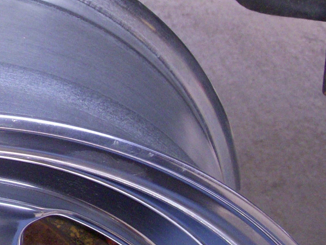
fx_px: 1008
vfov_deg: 13.8
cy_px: 87
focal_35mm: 107
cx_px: -48
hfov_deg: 17.6
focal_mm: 6.3
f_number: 3.3
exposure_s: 1/160
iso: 320
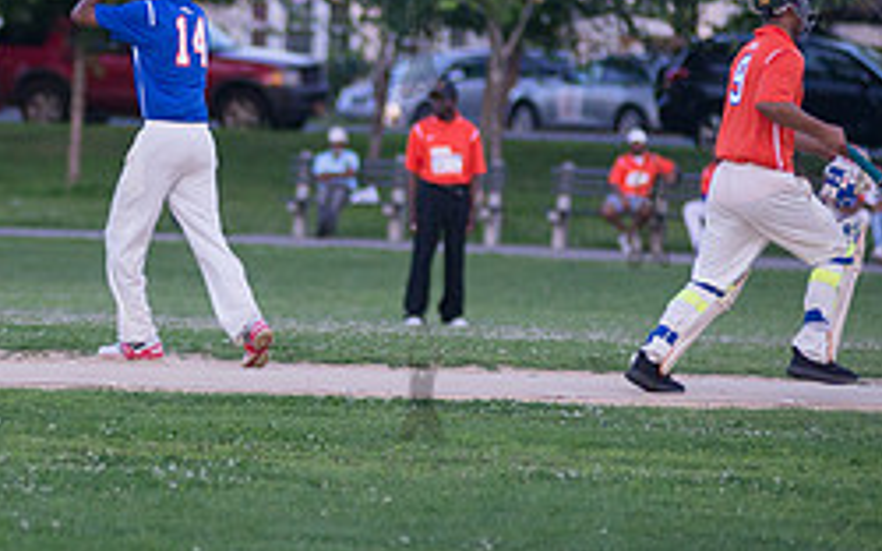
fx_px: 8818
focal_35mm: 367
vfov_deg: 3.6
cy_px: 207
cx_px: -35
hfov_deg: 5.7
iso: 1600
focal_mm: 155
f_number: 2.8
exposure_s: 1/4000
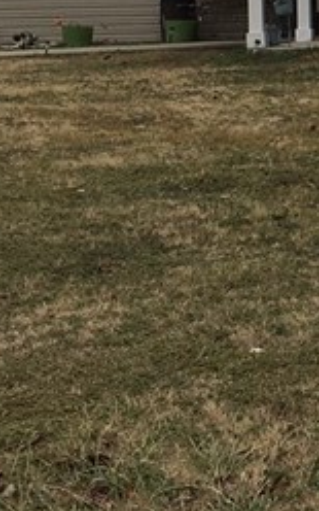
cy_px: 4
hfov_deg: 9.5
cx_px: 694
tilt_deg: +0.1
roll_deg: +1.3
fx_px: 1767
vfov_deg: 16.1
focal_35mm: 127
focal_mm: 4.15
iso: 25
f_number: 2.2
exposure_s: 1/974
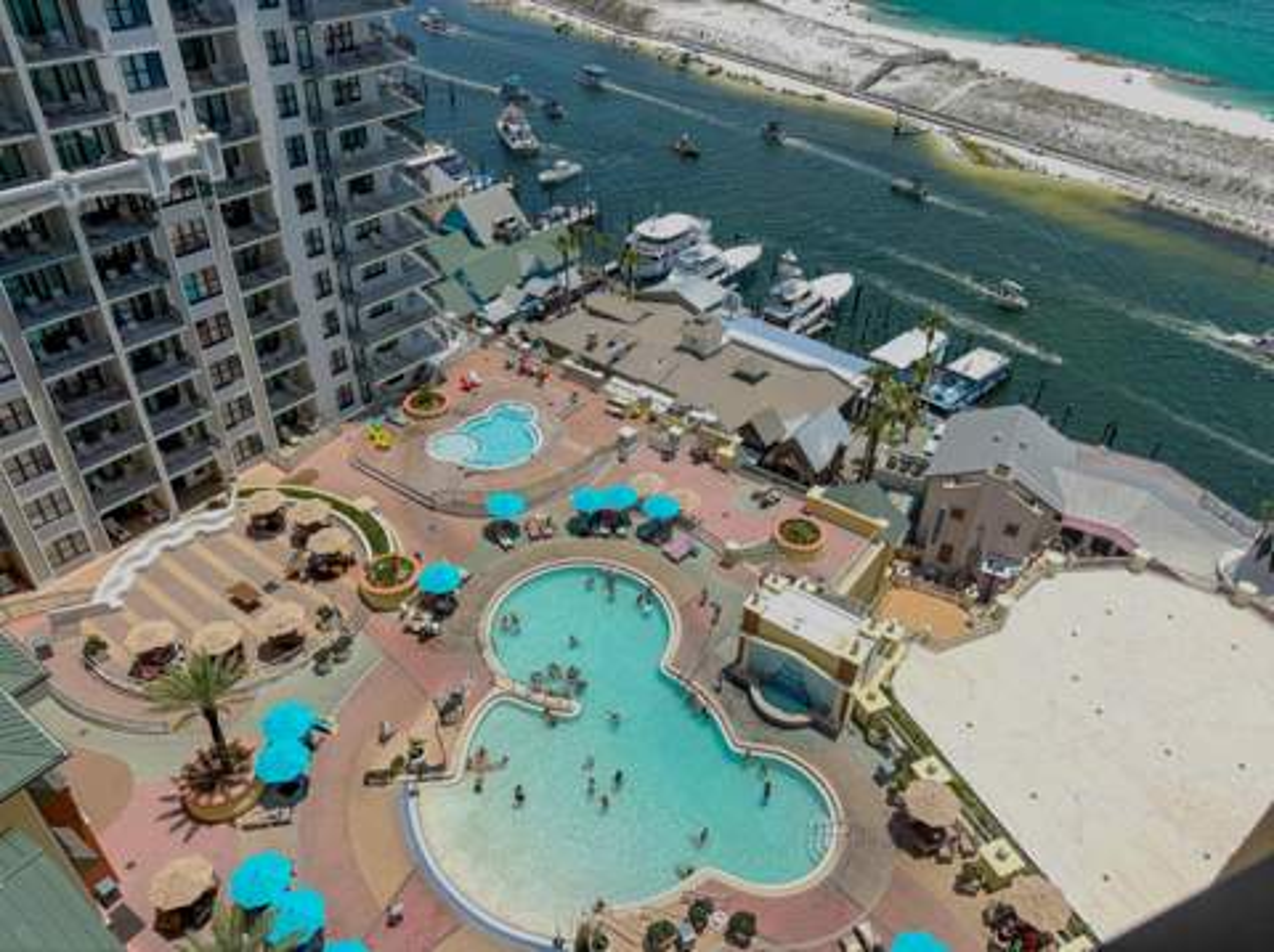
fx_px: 882
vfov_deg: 56.7
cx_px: 637
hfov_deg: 71.7
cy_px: 476
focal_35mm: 24
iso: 80
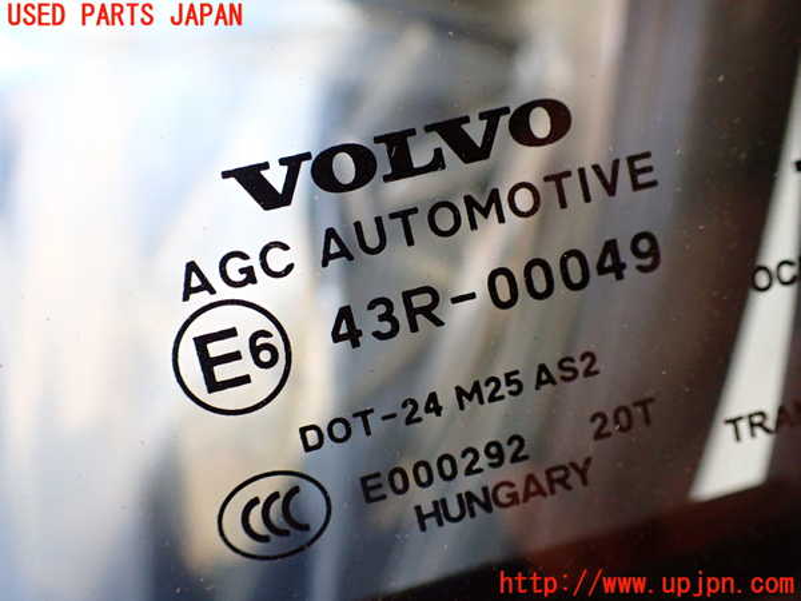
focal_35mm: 30
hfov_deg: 60.0
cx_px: 400
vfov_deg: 46.8
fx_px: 694
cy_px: 300
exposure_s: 1/125
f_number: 2.3
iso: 800
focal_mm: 5.4
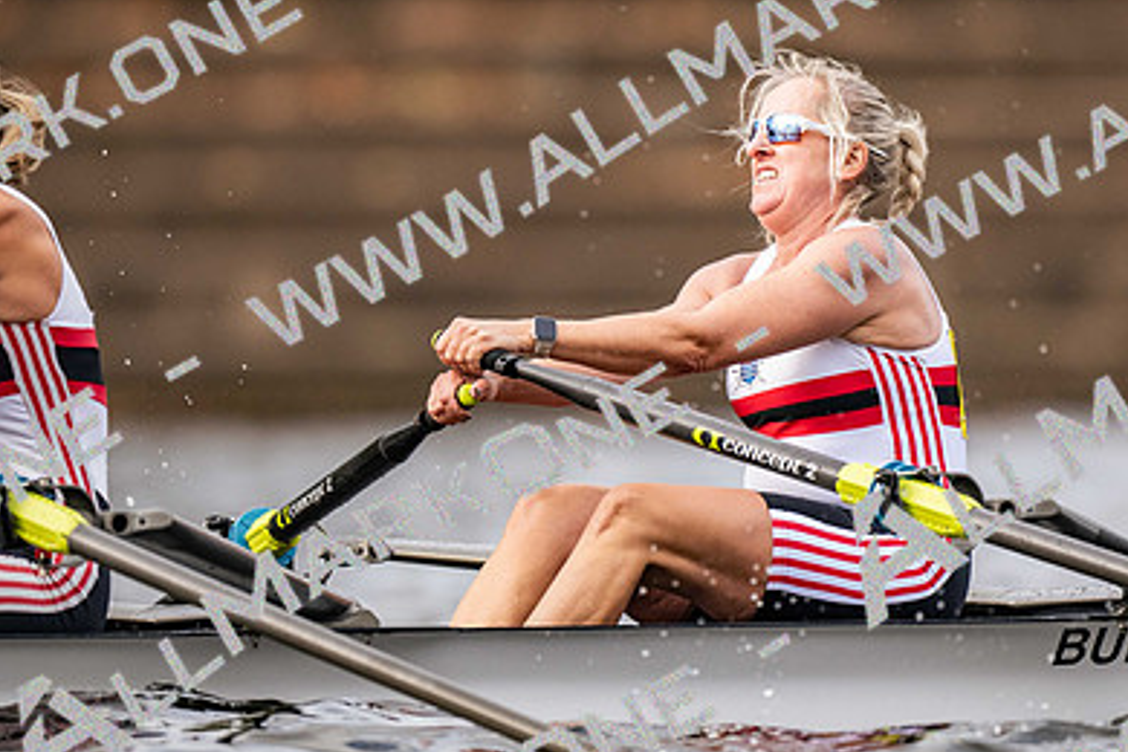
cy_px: 354
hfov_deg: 2.3
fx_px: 27978
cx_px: 604
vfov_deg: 1.5
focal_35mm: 893
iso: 900
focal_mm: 600
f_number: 4
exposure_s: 1/2500
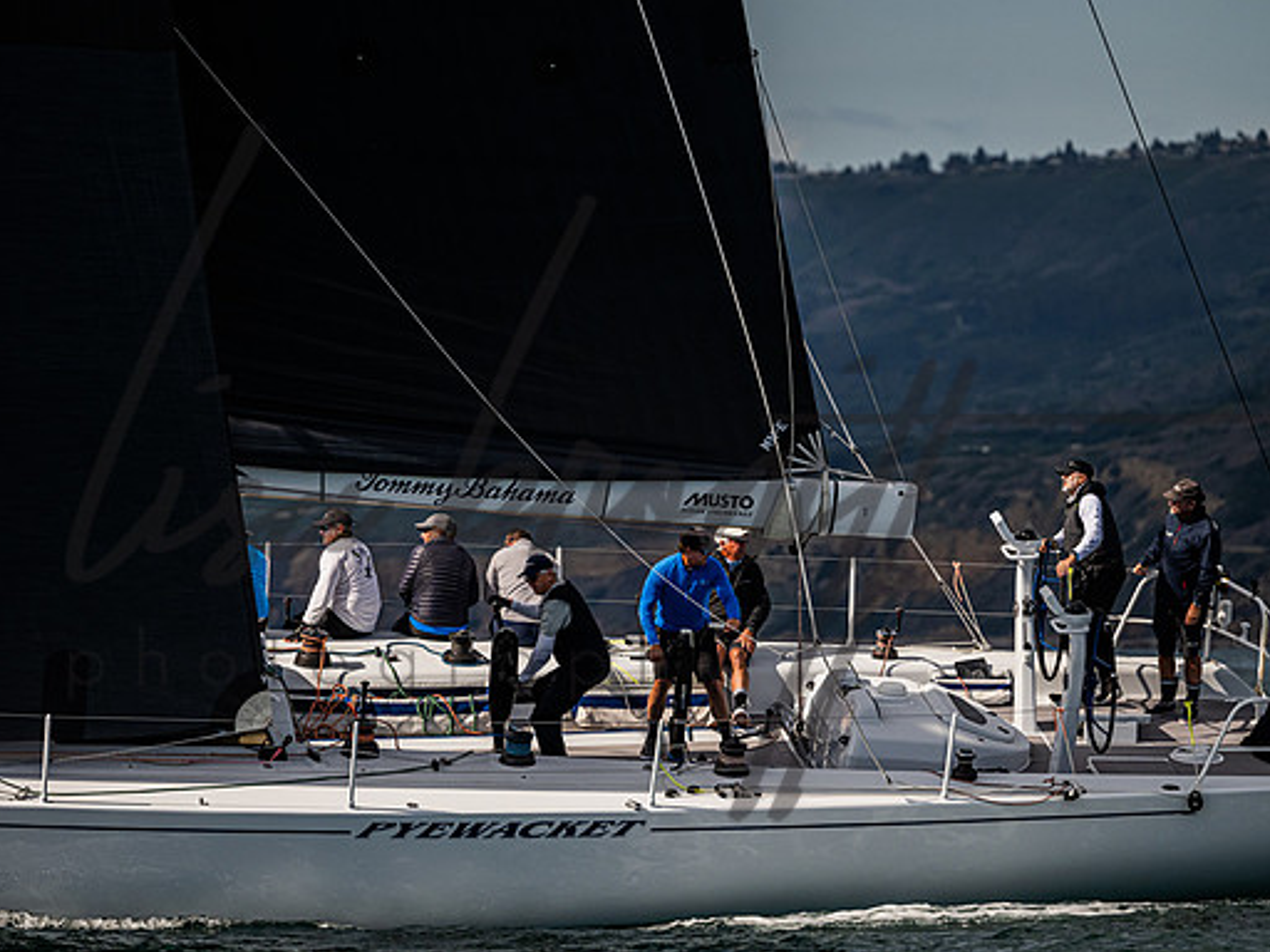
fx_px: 14088
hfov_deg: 5.2
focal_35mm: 384
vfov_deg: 3.9
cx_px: 620
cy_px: 377
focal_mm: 290
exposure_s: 1/5000
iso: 400
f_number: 5.6
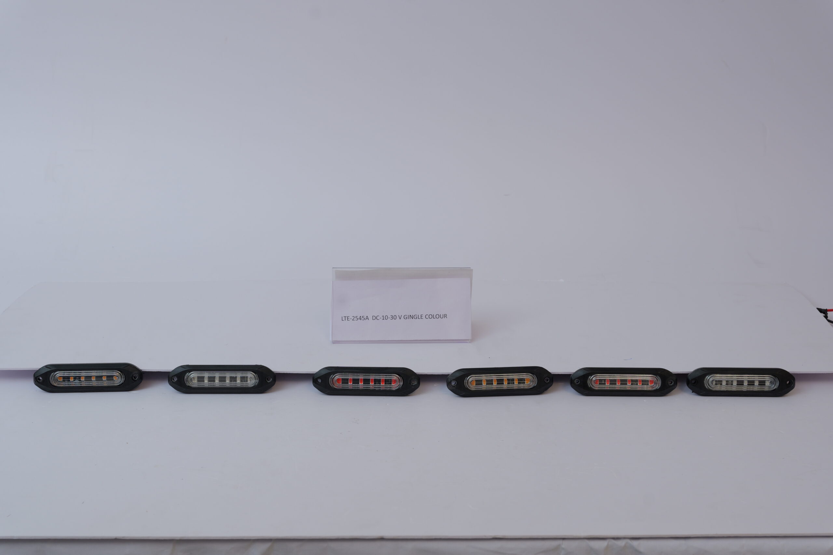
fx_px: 1203
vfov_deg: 26.0
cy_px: 278
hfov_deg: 38.2
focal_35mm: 52
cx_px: 416
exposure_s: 1/160
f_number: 9
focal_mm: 52
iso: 500
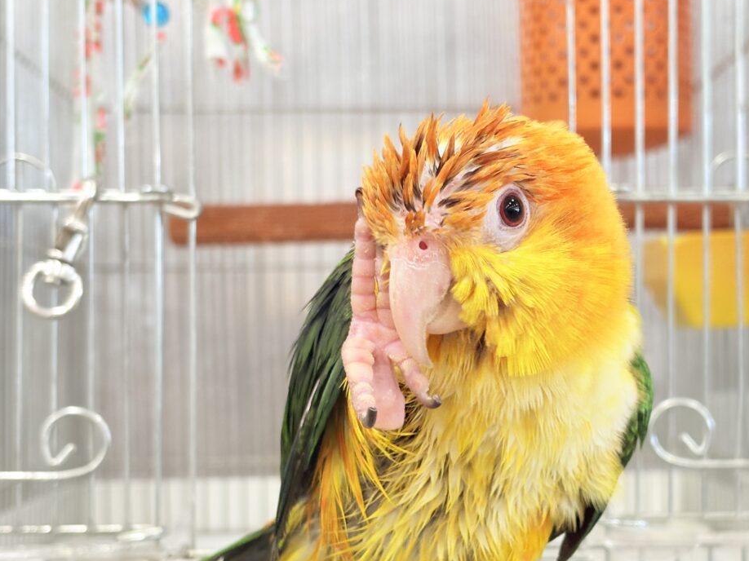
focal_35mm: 68
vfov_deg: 21.6
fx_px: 1471
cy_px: 329
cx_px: 474
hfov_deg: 28.5
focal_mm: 5.96
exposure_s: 1/50
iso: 125
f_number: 1.6
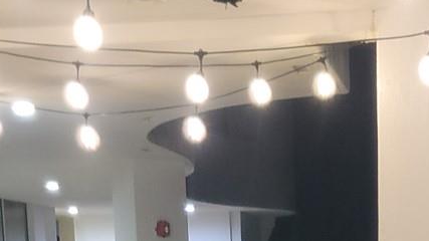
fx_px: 1160
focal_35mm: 102
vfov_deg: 10.9
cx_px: 289
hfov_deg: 20.9
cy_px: 472
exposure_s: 1/13
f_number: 1.8
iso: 125
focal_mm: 7
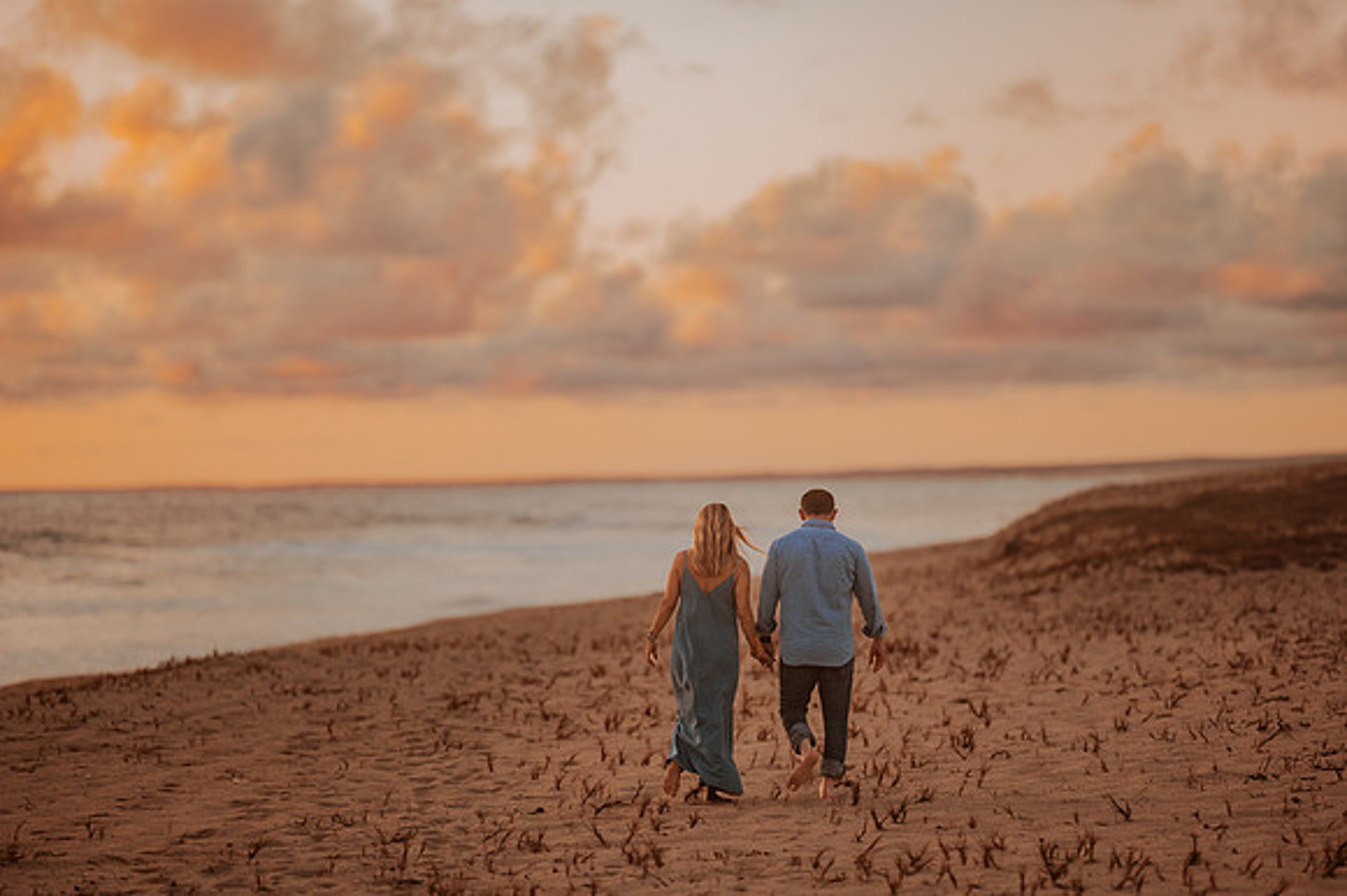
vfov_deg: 10.1
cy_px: 448
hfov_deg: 15.2
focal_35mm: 135
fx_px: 5048
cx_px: 674
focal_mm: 135
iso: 400
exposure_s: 1/1250
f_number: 1.8
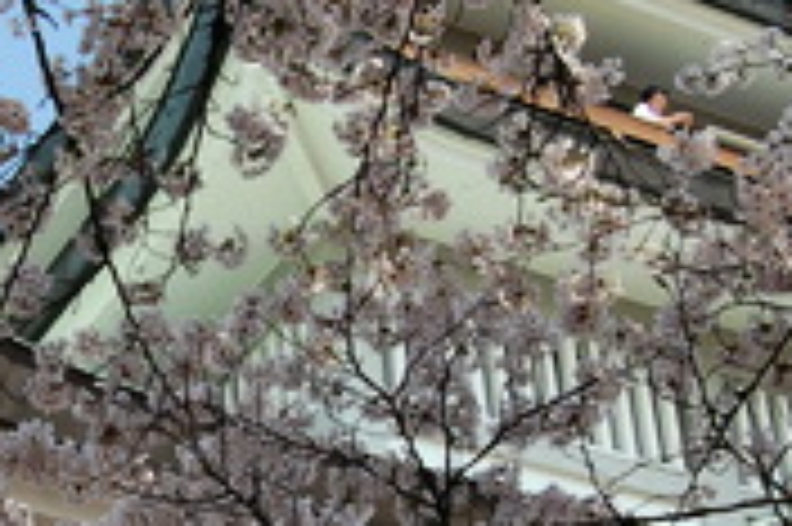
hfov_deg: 19.6
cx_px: 36
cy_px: 425
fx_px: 2242
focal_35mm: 102
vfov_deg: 13.3
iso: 200
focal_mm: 20
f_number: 8
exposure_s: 1/250
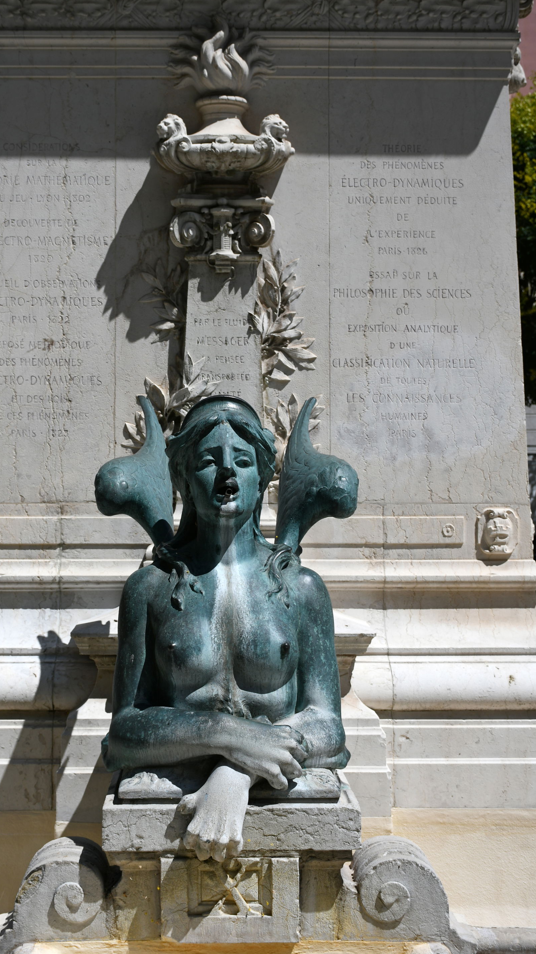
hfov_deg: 21.8
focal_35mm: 55
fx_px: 1390
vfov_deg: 37.8
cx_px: 216
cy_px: 477
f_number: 5.6
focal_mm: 35
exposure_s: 1/1250
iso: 100
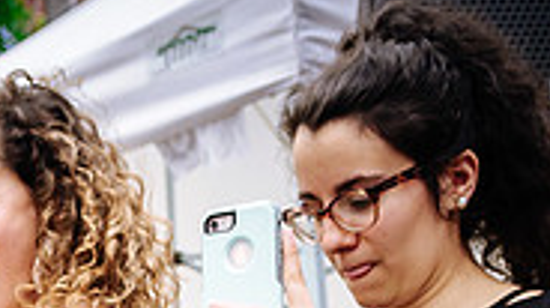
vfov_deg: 10.7
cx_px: -60
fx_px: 1515
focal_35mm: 104
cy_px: 599
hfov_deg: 19.7
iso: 100
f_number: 2.8
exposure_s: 1/500
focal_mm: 18
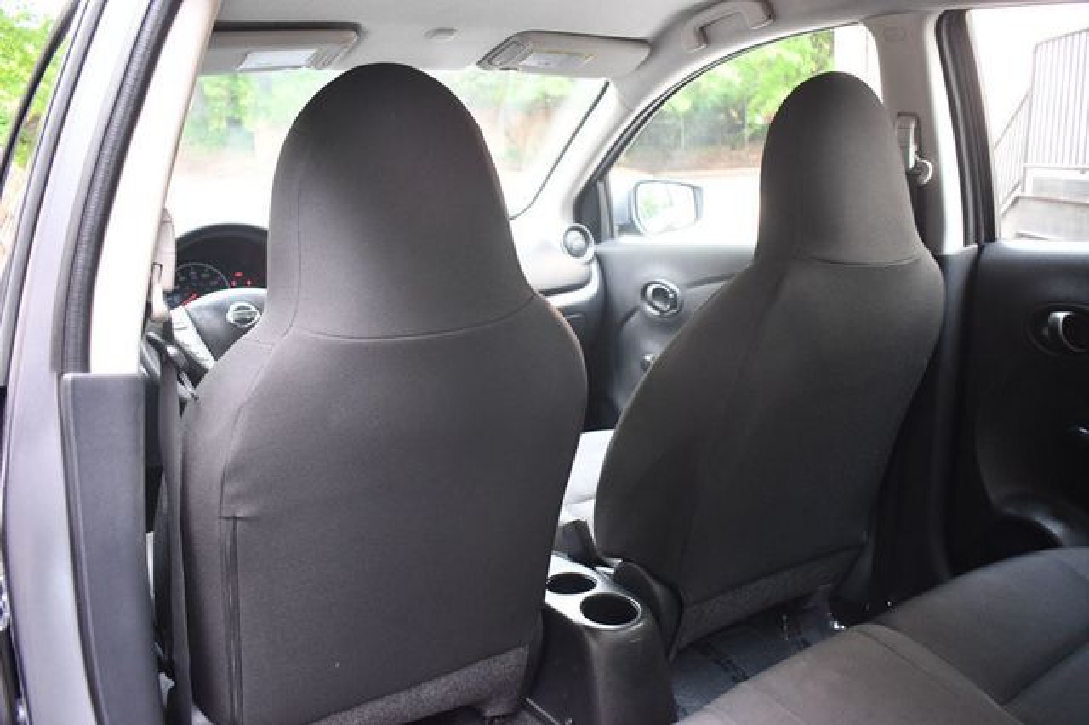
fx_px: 907
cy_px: 362
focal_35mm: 30
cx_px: 544
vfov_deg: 43.6
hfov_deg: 62.0
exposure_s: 1/125
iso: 2000
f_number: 3.8
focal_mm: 20
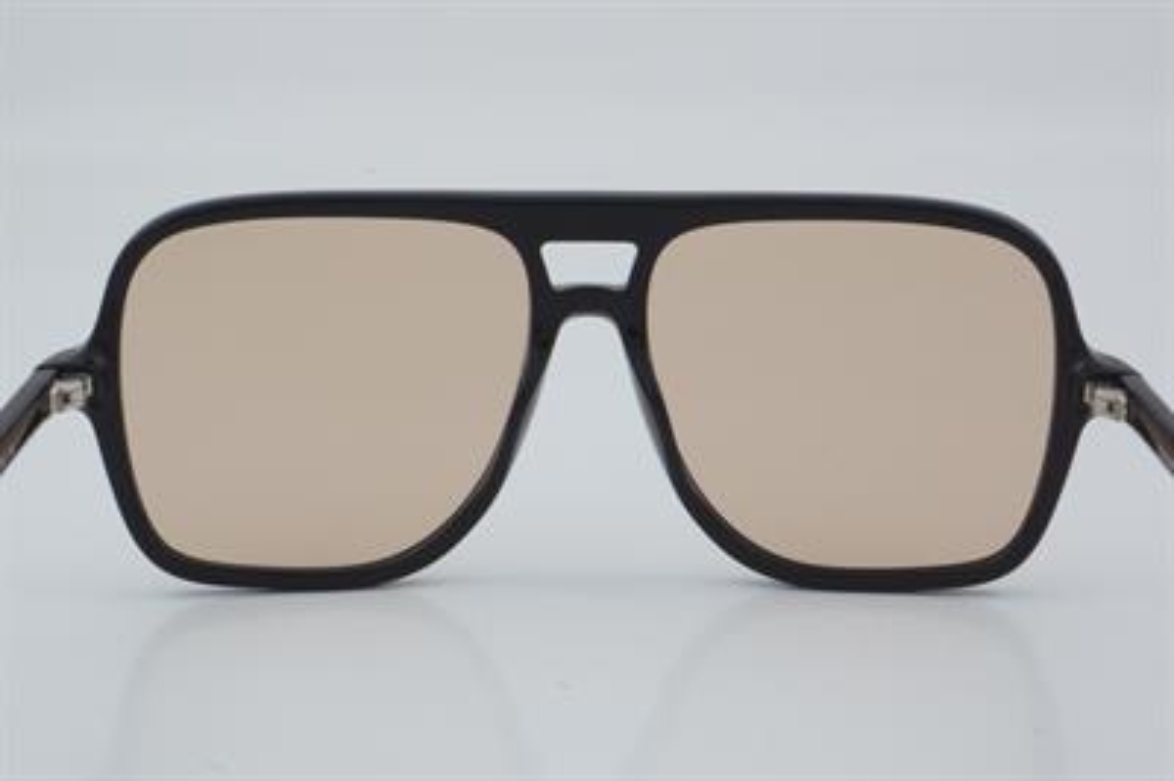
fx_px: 2444
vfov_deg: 18.2
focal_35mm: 75
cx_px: 587
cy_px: 390
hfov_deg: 27.0
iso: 100
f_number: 29
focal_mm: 50
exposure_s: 1/4
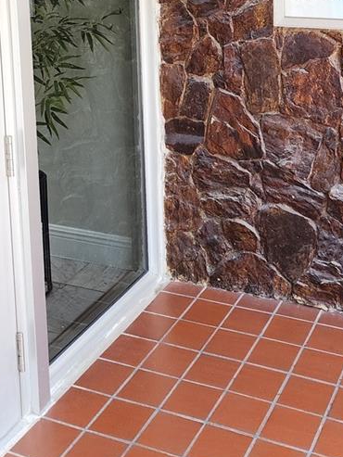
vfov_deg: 31.7
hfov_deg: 26.1
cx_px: 180
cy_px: 1
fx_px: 740
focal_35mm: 56
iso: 200
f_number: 1.8
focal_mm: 6.4
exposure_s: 1/120
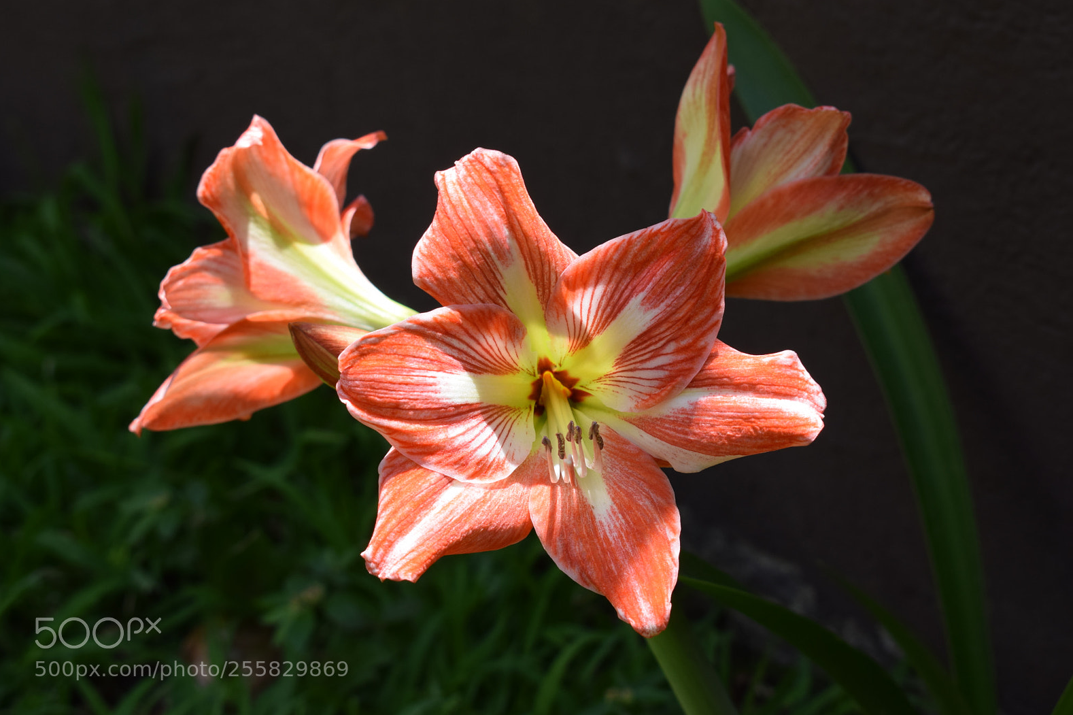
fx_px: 2175
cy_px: 360
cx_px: 536
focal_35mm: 73
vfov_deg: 18.7
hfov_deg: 27.7
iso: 200
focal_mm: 48
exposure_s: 1/250
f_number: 8
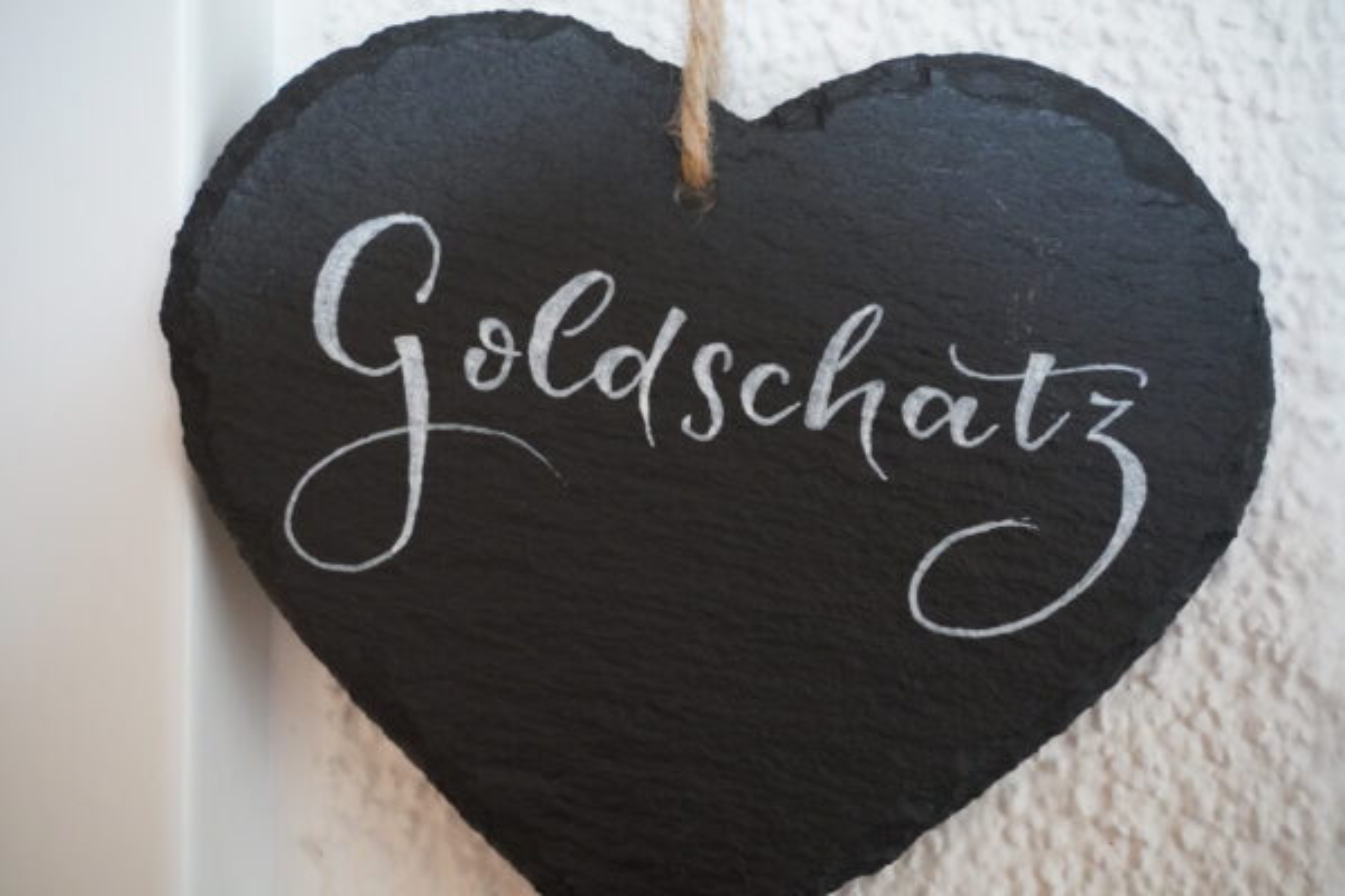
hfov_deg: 38.9
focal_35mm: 51
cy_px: 448
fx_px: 1905
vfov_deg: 26.5
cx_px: 672
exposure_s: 1/40
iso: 6400
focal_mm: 34
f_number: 5
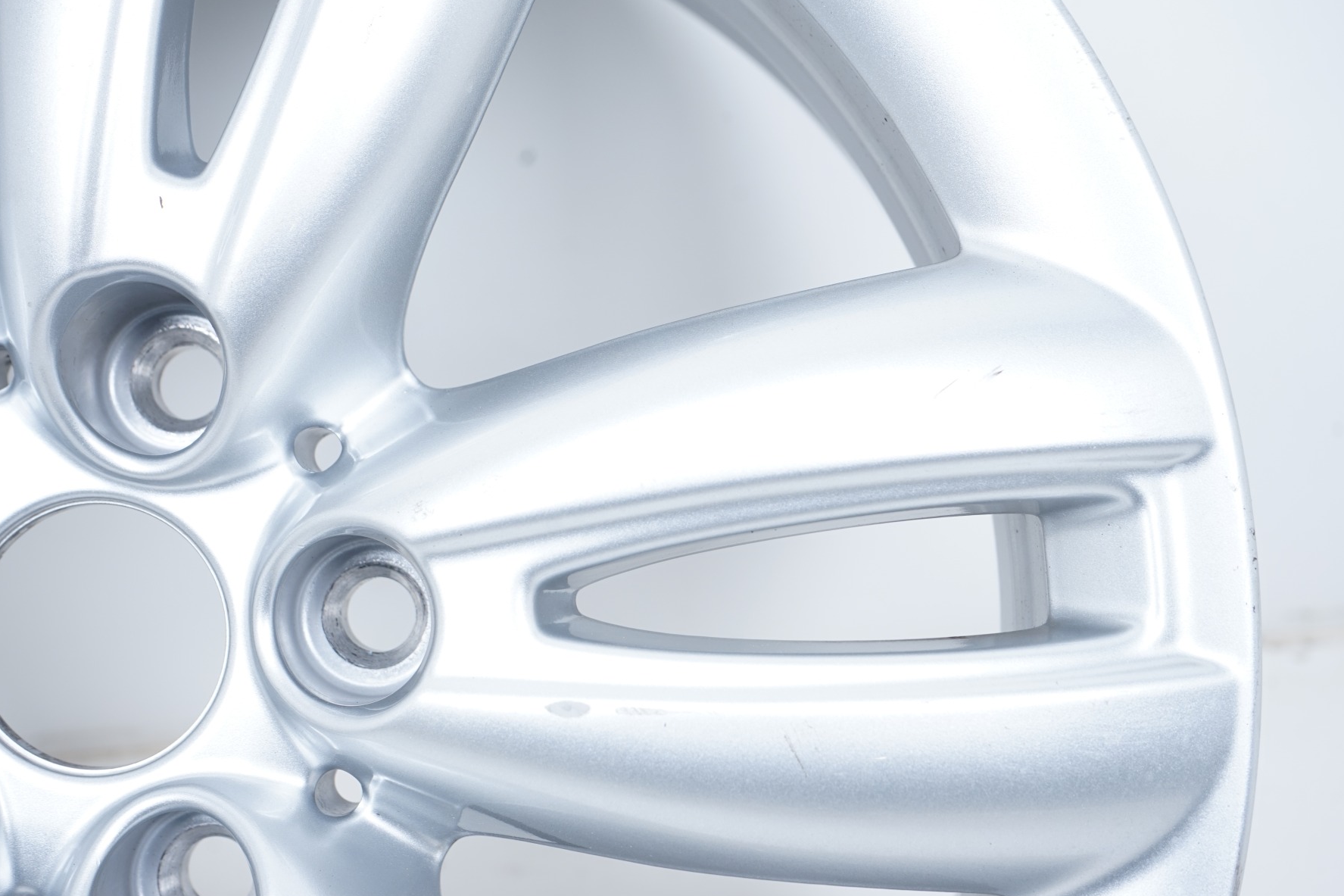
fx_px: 1978
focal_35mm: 53
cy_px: 419
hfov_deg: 37.5
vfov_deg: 25.5
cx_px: 639
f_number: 7.1
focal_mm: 49
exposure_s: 1/125
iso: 250
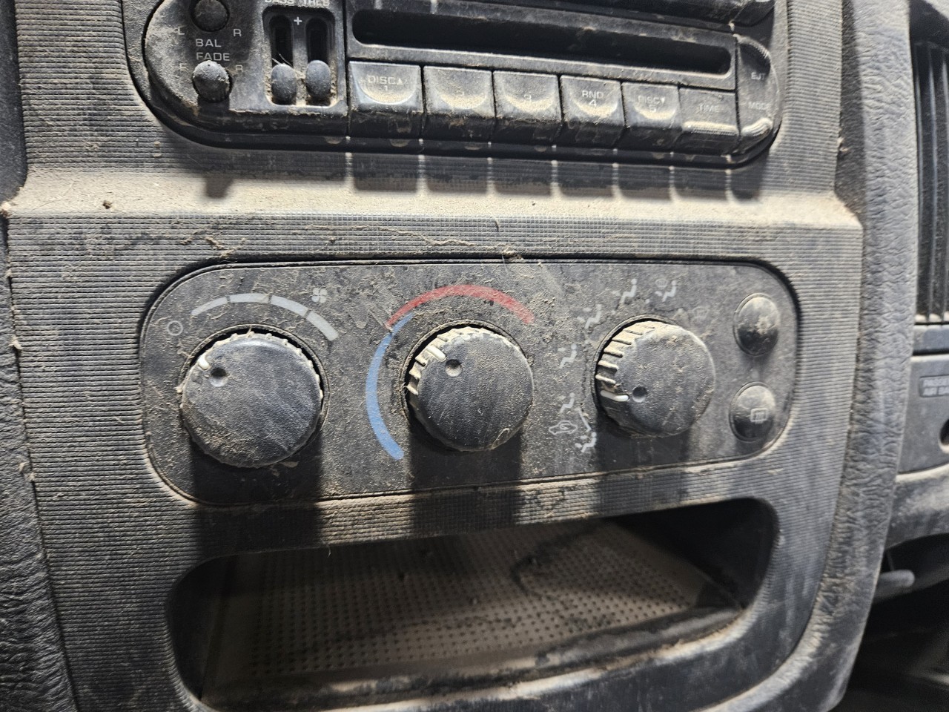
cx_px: 474
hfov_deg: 73.9
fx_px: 631
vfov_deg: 58.9
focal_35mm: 23
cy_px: 356
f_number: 1.8
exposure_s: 1/24
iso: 640
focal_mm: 5.4
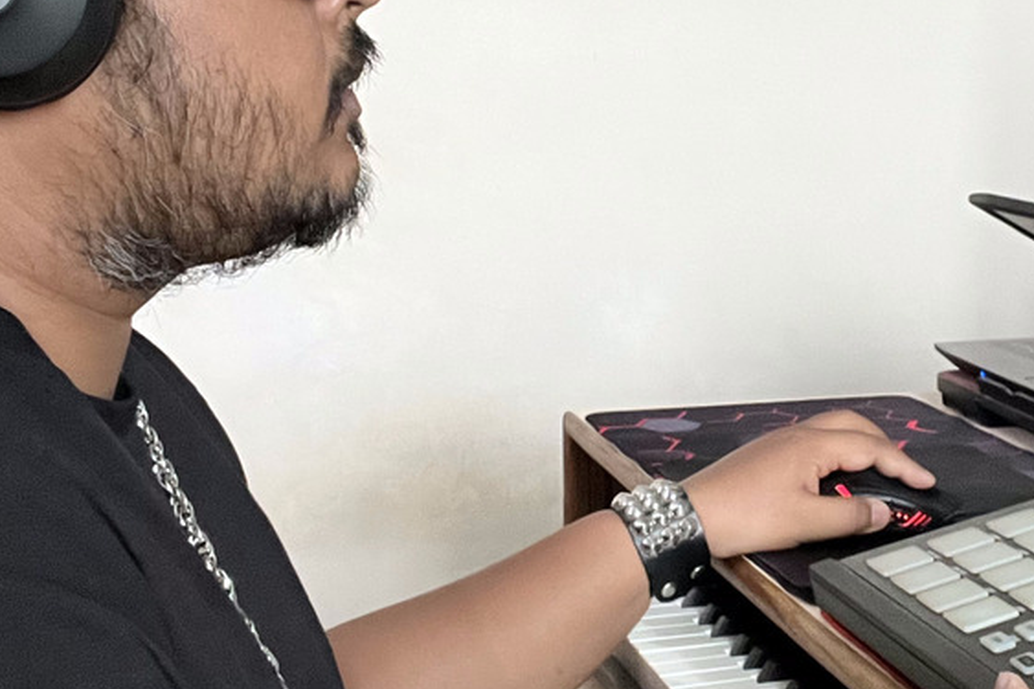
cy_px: 241
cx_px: 869
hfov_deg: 28.8
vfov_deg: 20.0
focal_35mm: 68
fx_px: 1952
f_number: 2.2
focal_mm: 2.71
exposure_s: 1/33
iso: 400
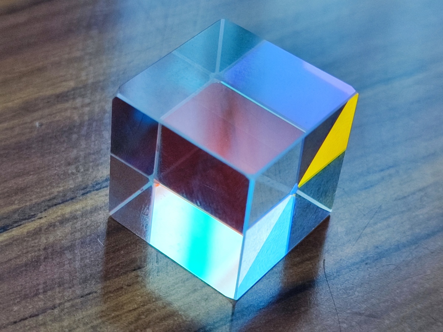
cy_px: 166
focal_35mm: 25
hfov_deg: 69.4
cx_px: 222
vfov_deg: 54.9
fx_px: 320
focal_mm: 5.96
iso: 277
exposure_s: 1/120
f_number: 1.75
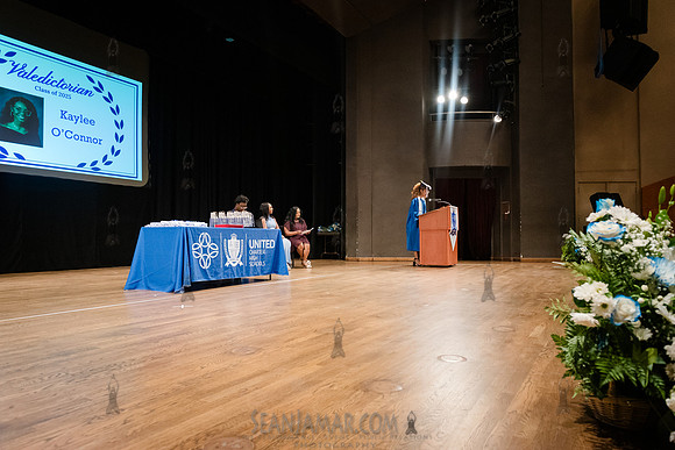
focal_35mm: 24
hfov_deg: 72.9
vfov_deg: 52.5
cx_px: 338
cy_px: 225
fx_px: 457
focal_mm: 24
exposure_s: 1/200
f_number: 4
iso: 5000
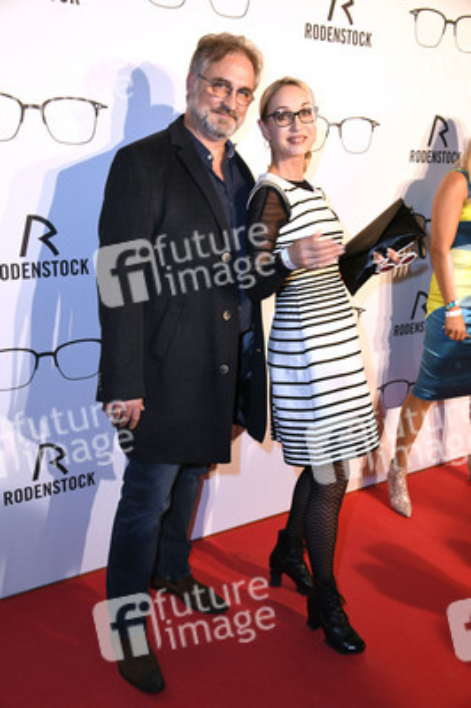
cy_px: 354
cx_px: 236
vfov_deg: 55.8
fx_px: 668
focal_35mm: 34
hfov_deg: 38.8
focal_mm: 34
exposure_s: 1/125
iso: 1600
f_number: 6.3
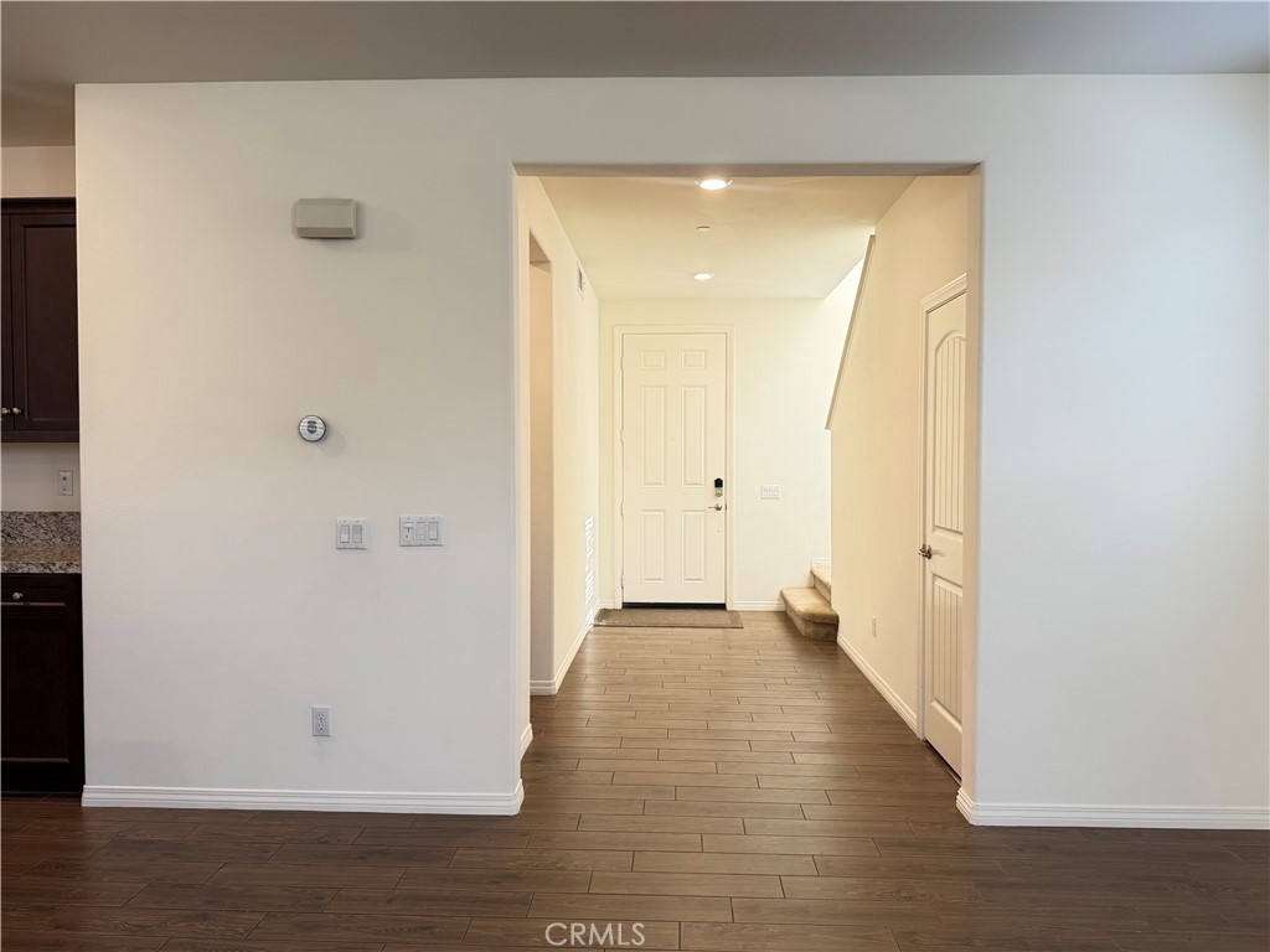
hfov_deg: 71.6
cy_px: 476
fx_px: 881
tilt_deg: -0.9
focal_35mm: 24
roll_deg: +1.2
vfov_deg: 56.8
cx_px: 635
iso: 400
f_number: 1.78
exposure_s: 1/120
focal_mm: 6.76
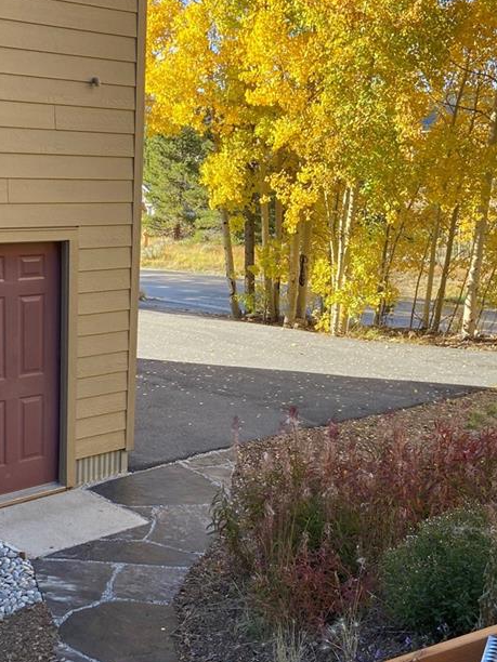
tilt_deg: -17.9
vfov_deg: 37.2
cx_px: 223
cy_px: 426
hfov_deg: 28.5
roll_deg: -3.4
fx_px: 976
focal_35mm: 51
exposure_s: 1/359
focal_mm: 4.25
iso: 32
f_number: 1.8
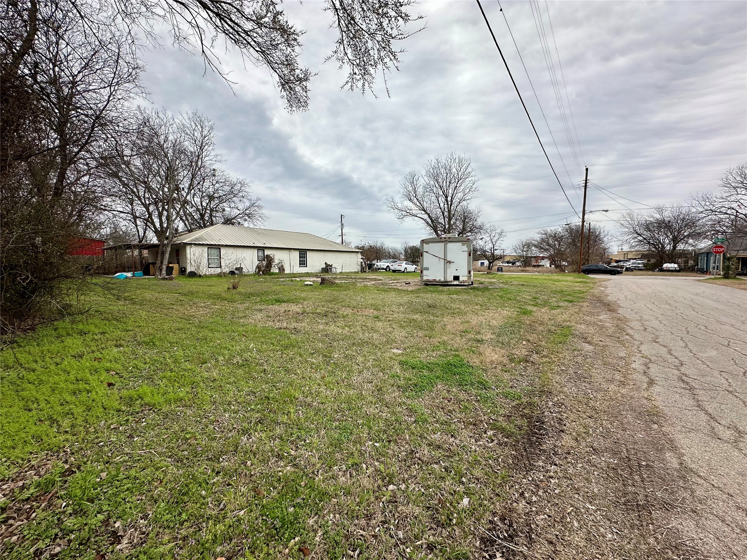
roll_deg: +0.0
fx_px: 302
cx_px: 374
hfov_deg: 102.1
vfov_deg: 85.7
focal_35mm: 14
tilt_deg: -4.0
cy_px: 280
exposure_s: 1/1916
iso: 40
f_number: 2.2
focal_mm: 2.22
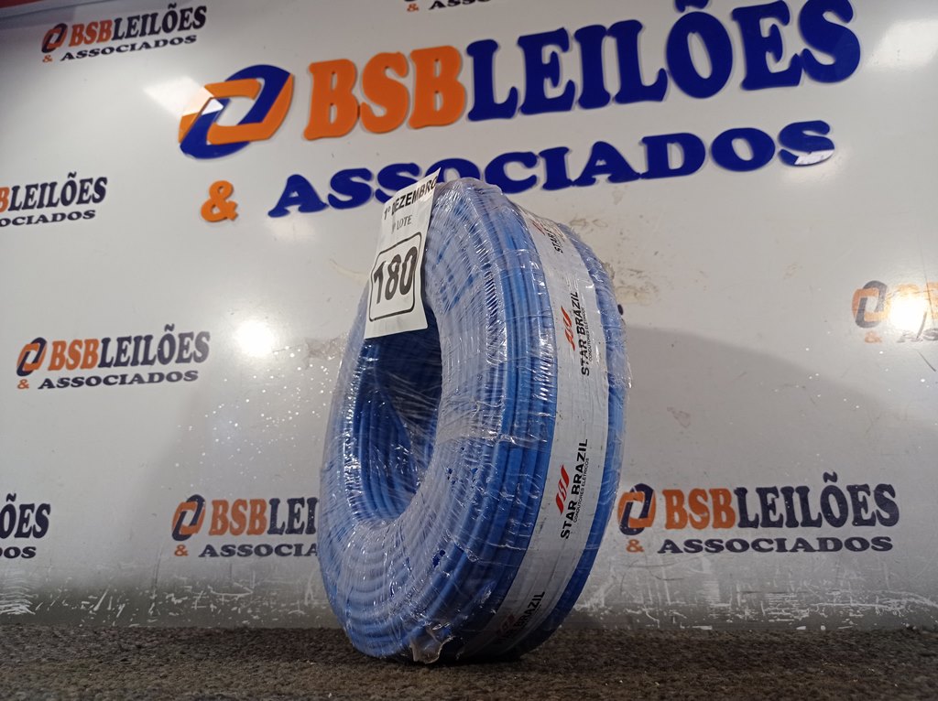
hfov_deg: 63.5
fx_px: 758
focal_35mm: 28
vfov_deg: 49.7
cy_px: 350
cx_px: 469
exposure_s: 1/120
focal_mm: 4.7
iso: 106
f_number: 1.79
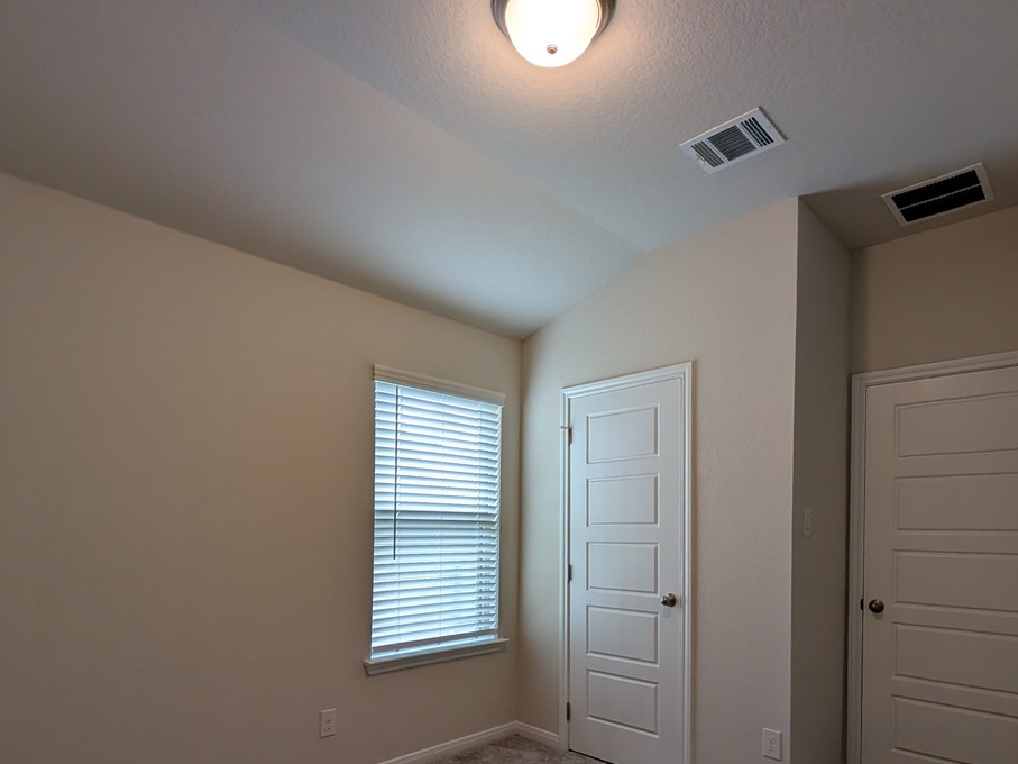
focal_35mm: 19
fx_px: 559
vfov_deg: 66.3
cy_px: 526
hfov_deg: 84.7
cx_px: 514
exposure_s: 1/206
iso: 95
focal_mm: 2.02
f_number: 1.7
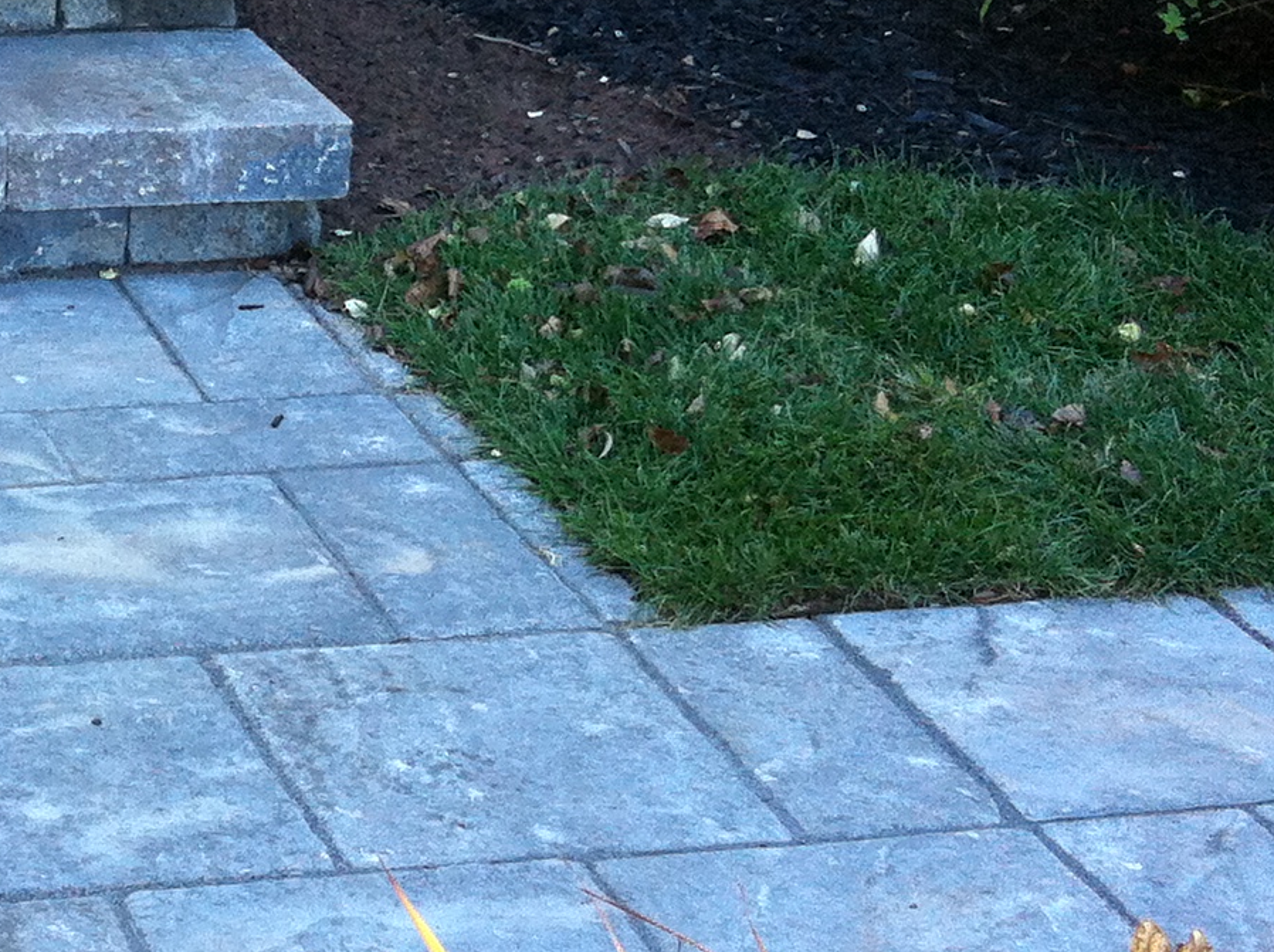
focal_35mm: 101
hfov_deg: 18.6
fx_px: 3712
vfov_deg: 14.6
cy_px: 421
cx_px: -166
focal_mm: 3.85
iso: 125
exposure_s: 1/120
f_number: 2.8
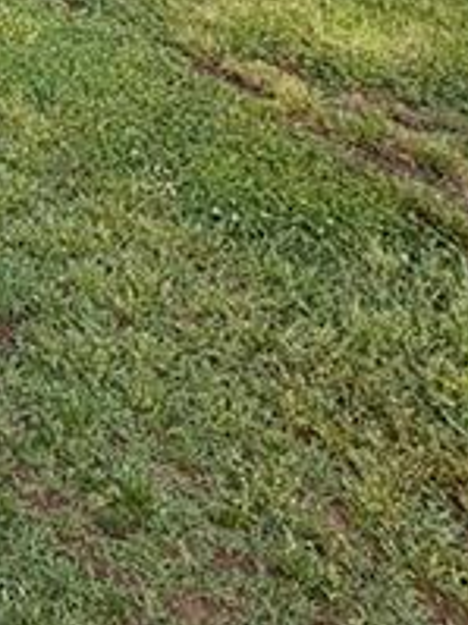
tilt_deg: -5.4
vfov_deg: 25.8
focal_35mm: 54
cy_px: -327
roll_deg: +1.3
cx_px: -389
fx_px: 974
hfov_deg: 19.6
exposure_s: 1/210
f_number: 2.2
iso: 40
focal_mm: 2.22
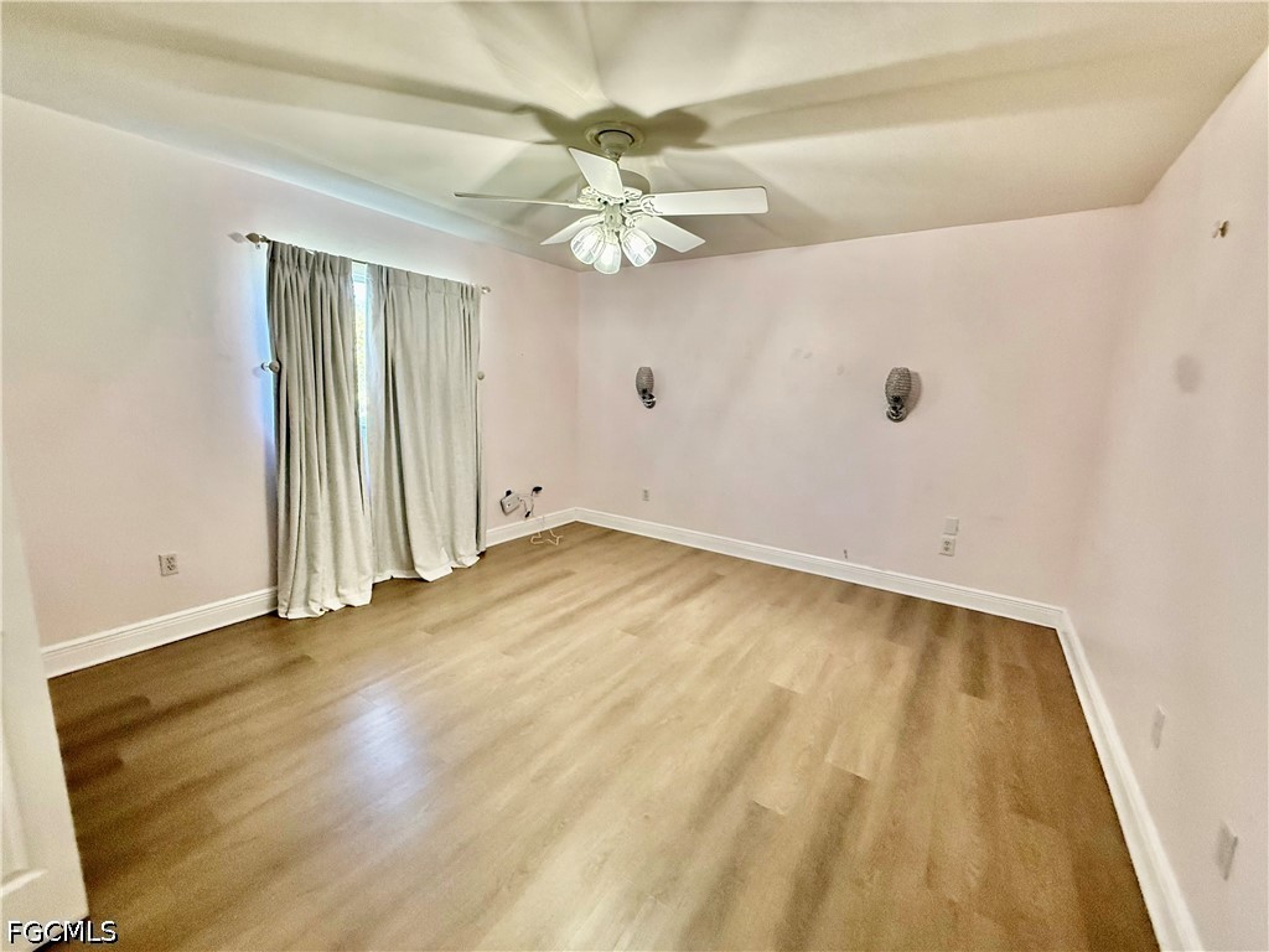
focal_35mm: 14
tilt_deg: -9.3
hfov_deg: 102.1
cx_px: 634
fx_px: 513
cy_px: 476
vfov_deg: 85.7
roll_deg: -2.4
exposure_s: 1/120
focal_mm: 2.22
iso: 500
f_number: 2.2
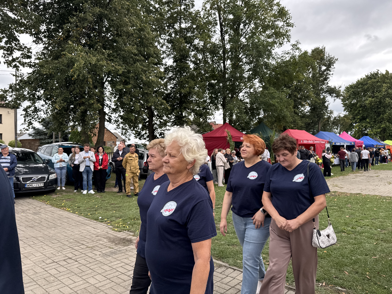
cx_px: 196
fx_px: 272
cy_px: 147
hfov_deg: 71.6
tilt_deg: +0.8
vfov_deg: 56.8
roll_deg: +1.2
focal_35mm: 24
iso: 80
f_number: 1.78
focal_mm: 6.76
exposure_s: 1/876
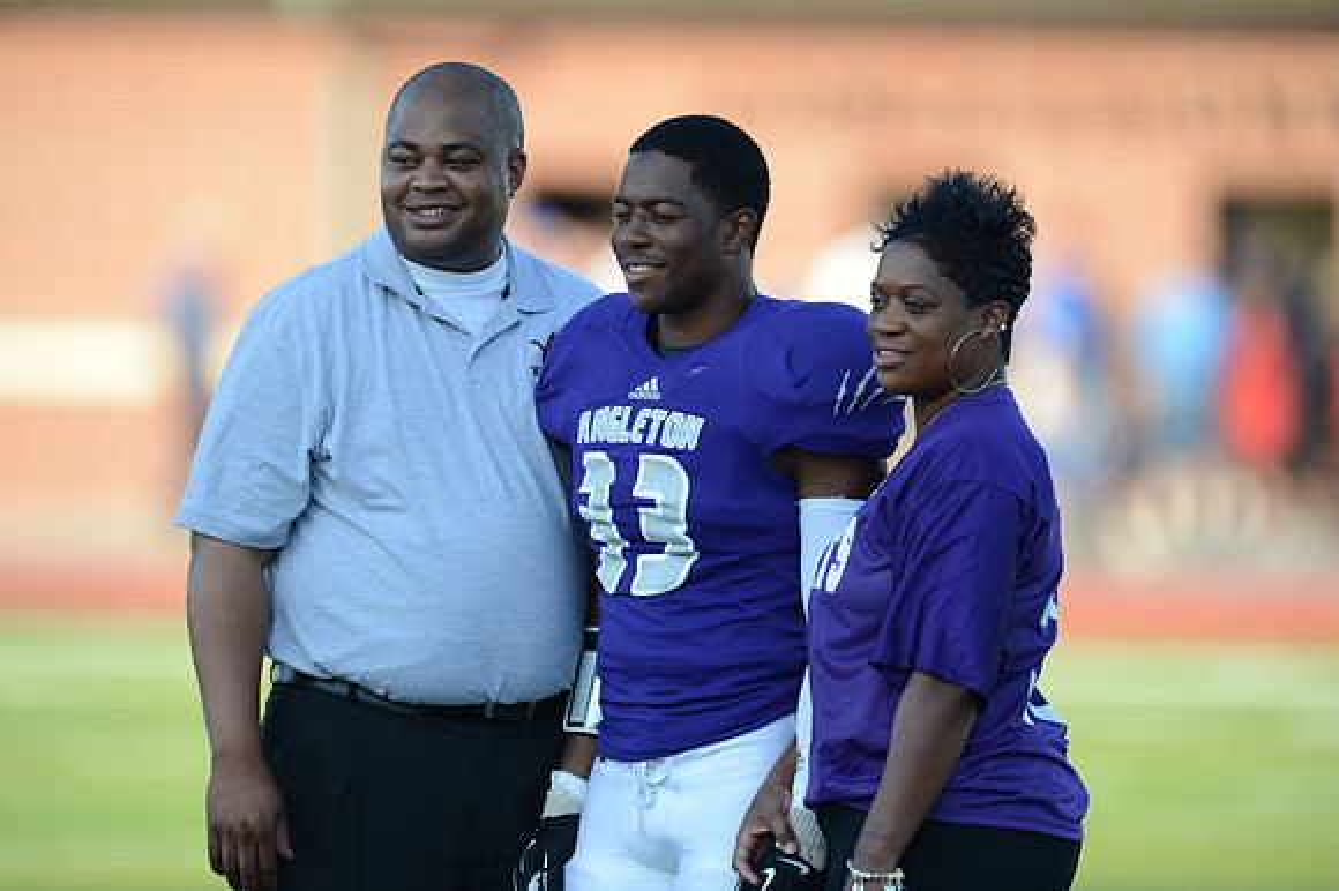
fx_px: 20444
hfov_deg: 3.8
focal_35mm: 550
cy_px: 446
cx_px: 670
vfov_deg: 2.5
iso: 800
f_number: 4
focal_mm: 550
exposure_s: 1/1600
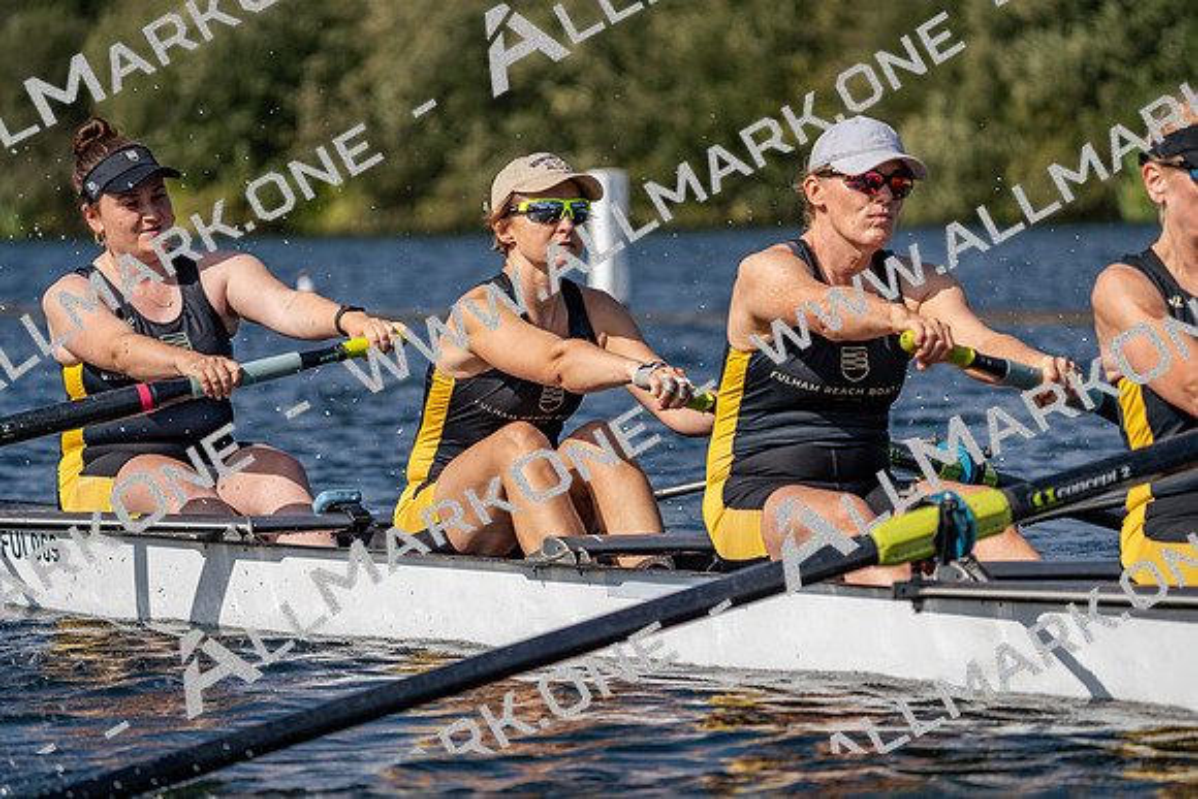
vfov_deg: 6.0
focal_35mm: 230
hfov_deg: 8.9
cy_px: 400
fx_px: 7655
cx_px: 599
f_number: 5.6
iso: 125
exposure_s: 1/1600
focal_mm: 230
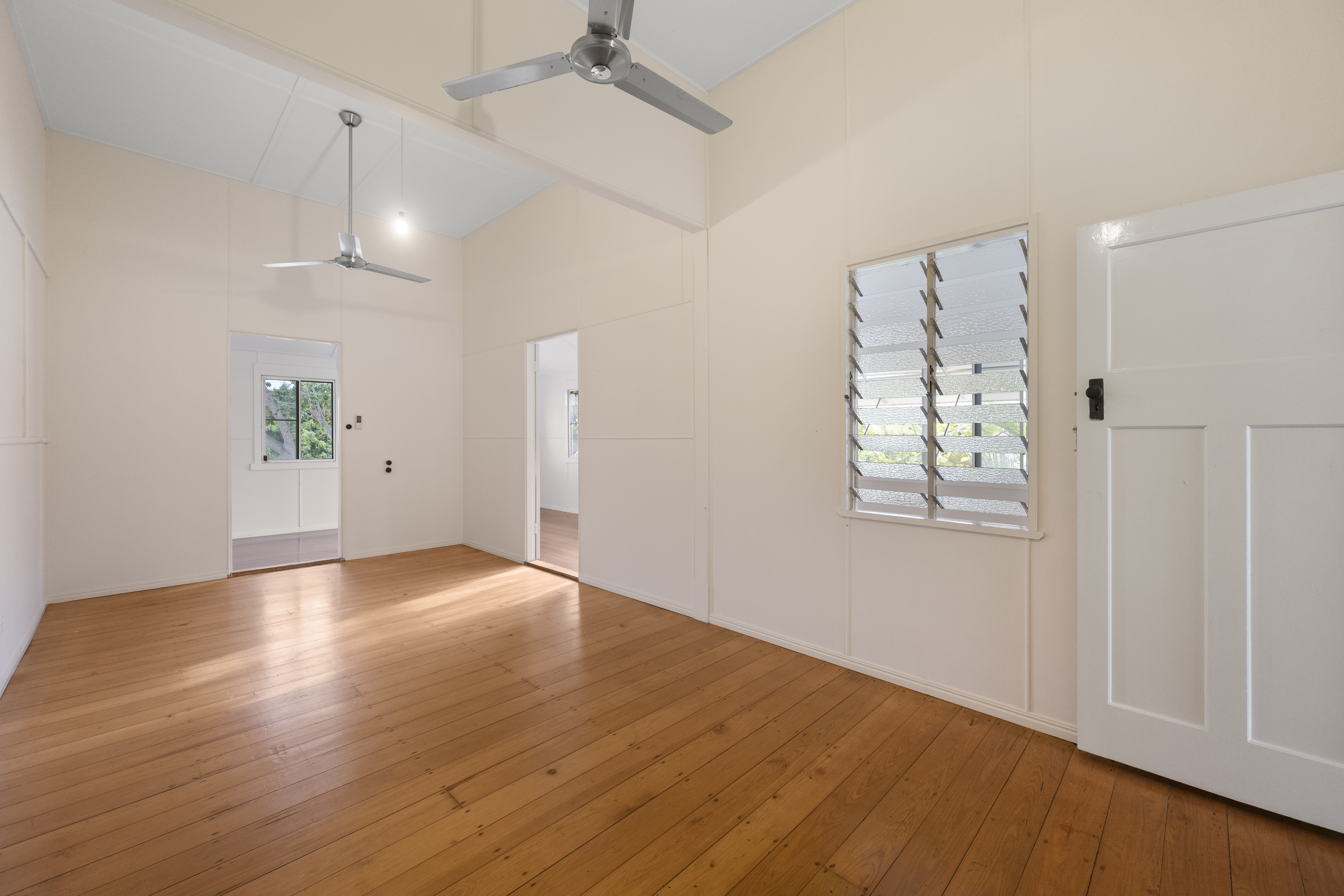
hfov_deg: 104.3
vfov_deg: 81.2
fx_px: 523
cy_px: 448
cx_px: 672
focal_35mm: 14
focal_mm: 14
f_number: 8
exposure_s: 1/15
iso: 2500
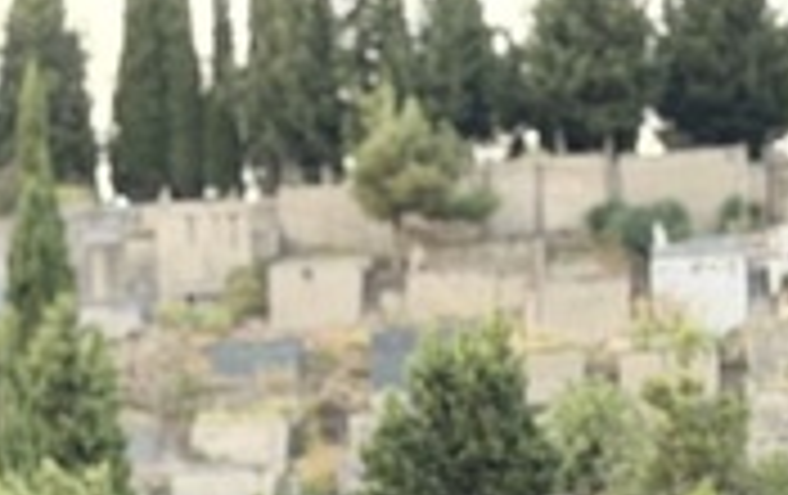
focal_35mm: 232
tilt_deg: -4.4
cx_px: 176
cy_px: 1292
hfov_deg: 9.0
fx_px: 4990
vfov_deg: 5.4
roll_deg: +2.2
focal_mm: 6.76
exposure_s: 1/81
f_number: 1.78
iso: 100
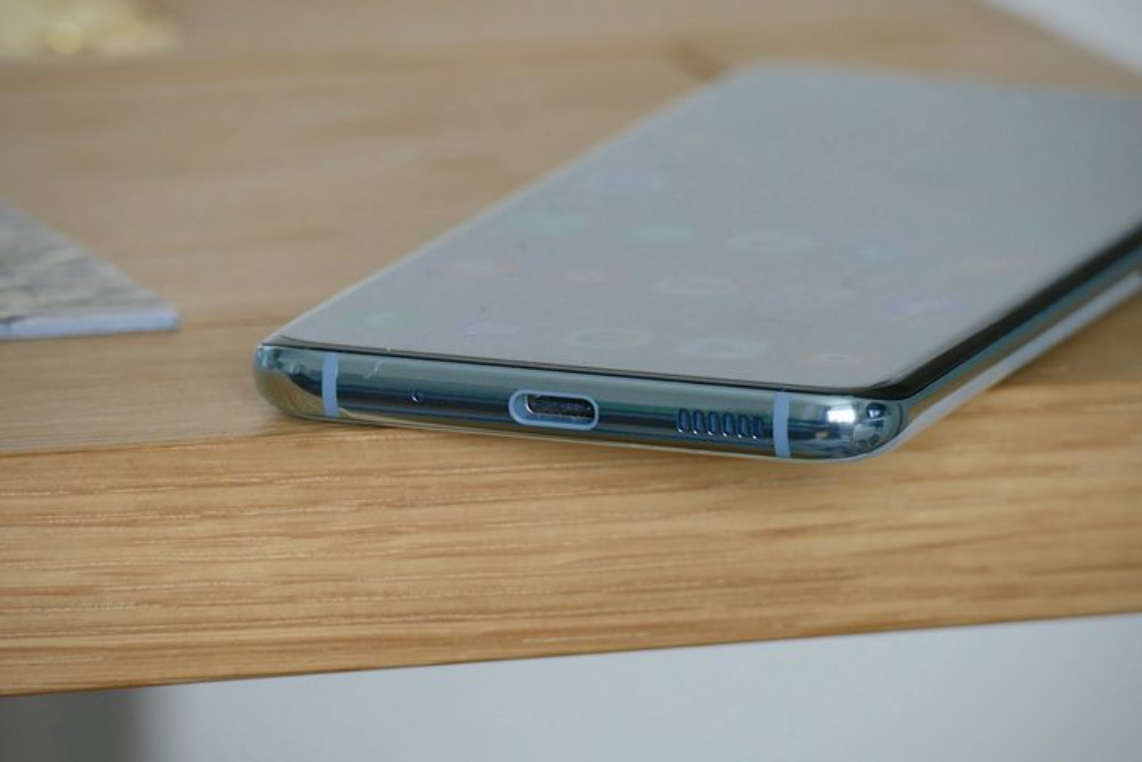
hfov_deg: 5.2
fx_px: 12688
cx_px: 571
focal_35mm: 400
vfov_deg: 3.4
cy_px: 381
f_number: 5
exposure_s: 1/125
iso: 640
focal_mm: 146
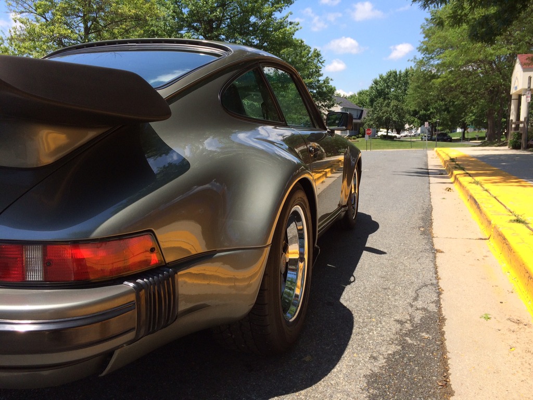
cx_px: 266
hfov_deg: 61.7
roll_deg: +0.6
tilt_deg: -8.0
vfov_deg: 48.2
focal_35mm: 29
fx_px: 447
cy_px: 200
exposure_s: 1/1368
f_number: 2.2
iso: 32
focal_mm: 4.15
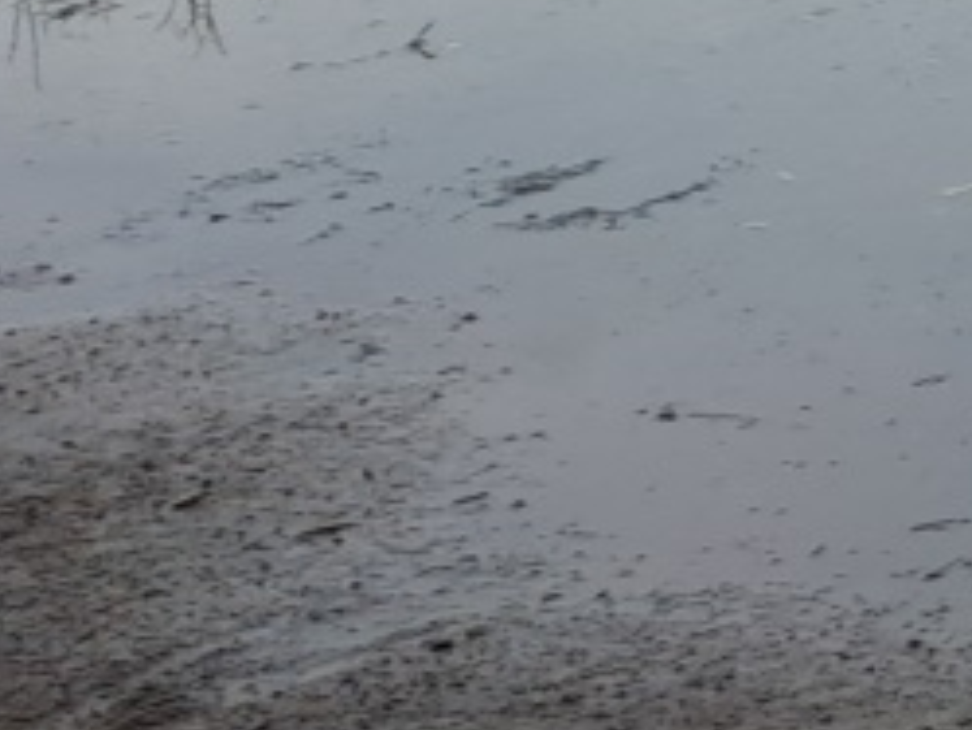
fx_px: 4383
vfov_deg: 9.0
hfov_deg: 9.9
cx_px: 2795
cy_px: -742
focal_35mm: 156
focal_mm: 4
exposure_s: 1/399
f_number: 1.8
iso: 50
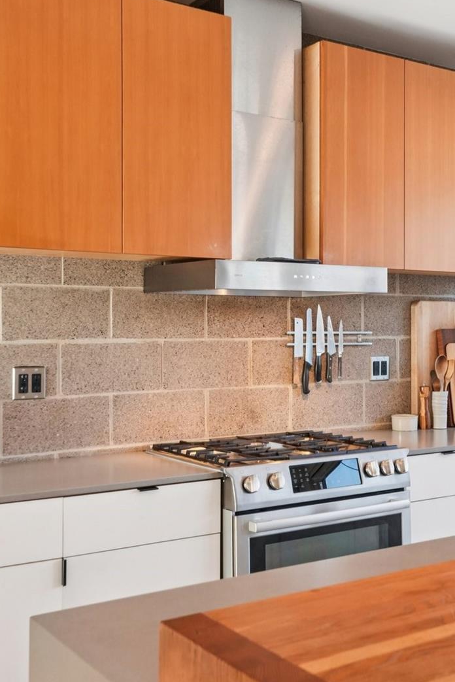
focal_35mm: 46
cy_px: 341
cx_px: 319
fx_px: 871
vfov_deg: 42.7
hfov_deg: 29.0
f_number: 8
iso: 320
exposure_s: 1/45
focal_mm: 20
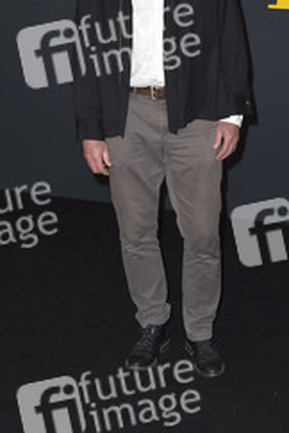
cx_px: 161
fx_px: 674
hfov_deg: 24.2
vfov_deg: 35.2
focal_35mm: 56
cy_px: 135
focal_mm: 34
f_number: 6.3
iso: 320
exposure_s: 1/250
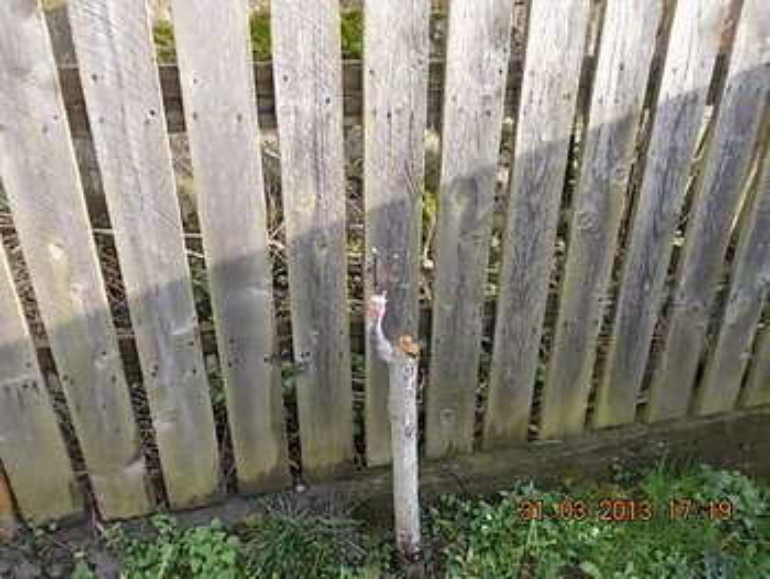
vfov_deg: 49.8
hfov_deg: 63.4
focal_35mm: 28
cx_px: 385
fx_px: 623
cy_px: 290
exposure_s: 1/100
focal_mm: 4
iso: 80
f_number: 2.7
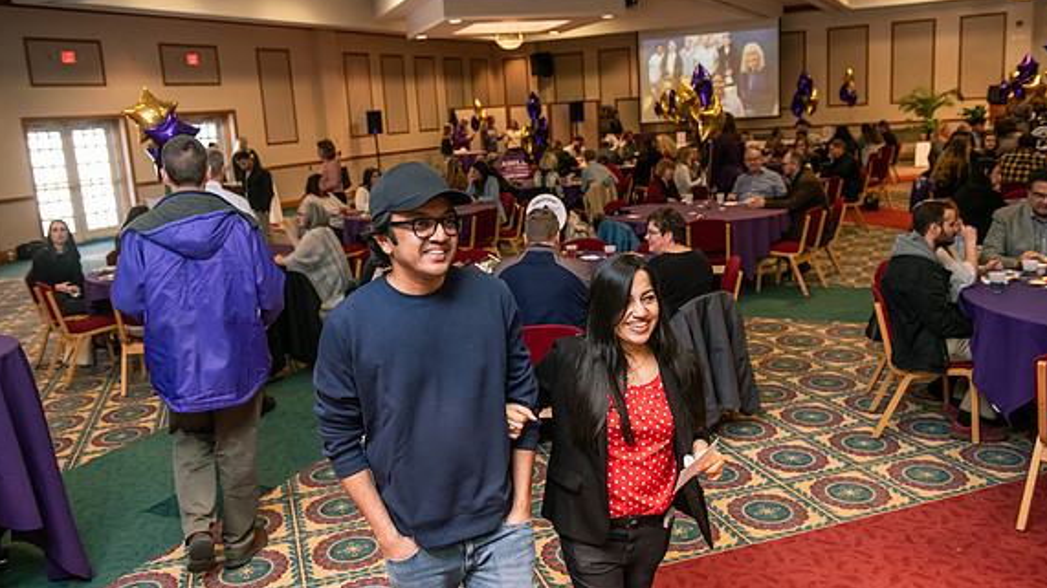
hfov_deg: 59.5
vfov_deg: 35.6
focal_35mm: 33
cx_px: 521
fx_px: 916
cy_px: 283
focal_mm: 31
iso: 1600
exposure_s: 1/200
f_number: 3.5
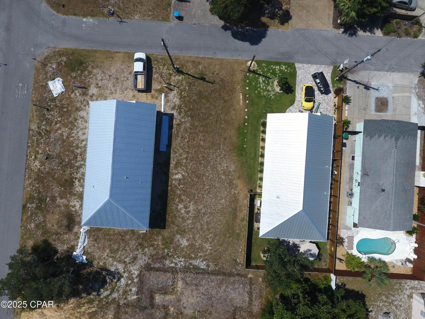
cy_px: 160
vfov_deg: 66.0
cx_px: 212
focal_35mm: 20
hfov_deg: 81.7
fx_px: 246
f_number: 2.8
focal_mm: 3.61
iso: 100
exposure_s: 1/1590
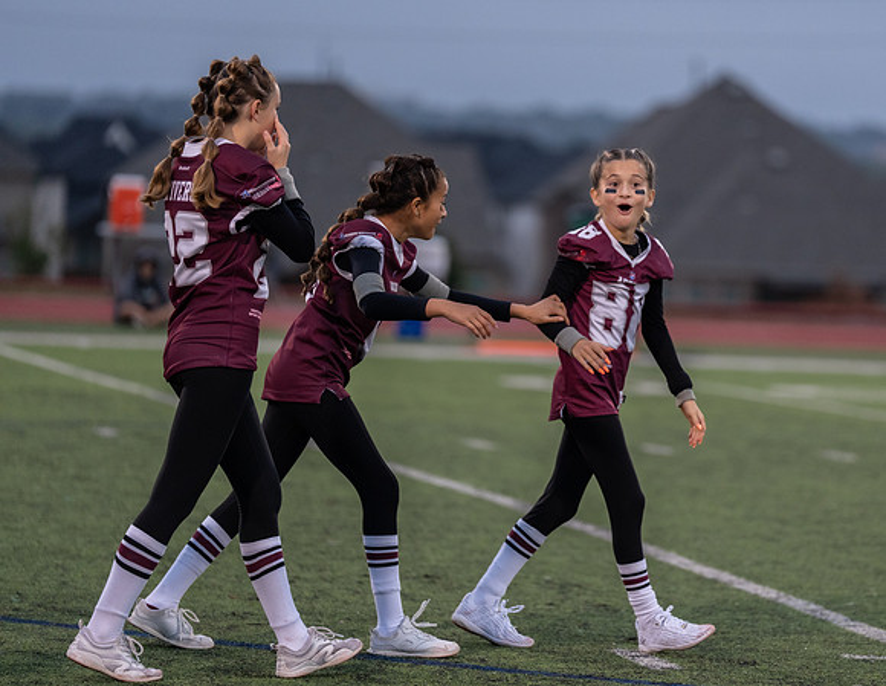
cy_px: 298
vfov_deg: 6.9
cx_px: 582
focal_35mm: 220
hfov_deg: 8.9
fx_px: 5692
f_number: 2.8
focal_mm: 176
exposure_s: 1/1000
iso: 1600
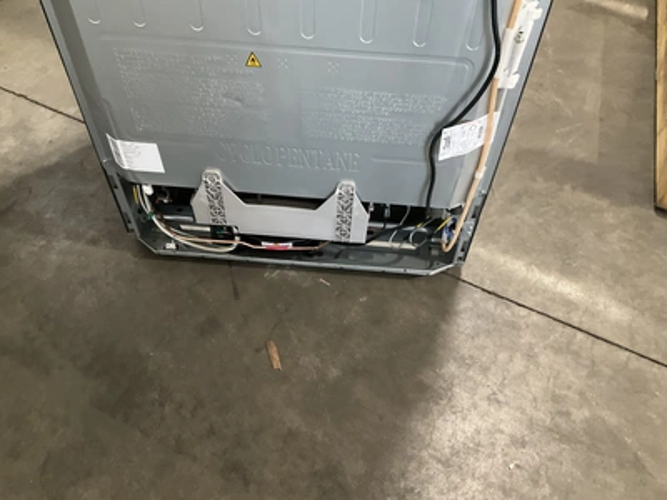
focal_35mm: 29
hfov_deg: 61.7
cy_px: 250
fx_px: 559
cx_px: 334
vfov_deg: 48.2
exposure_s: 1/30
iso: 400
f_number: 1.8
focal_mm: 3
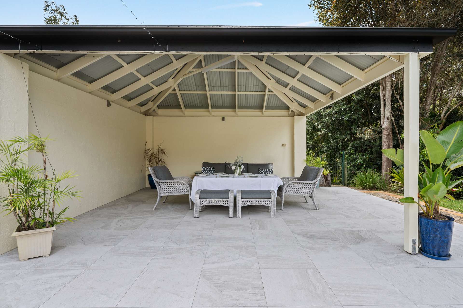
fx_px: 231
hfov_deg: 90.0
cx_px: 232
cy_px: 154
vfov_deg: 67.3
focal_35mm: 18
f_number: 9
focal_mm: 18
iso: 250
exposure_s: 1/80
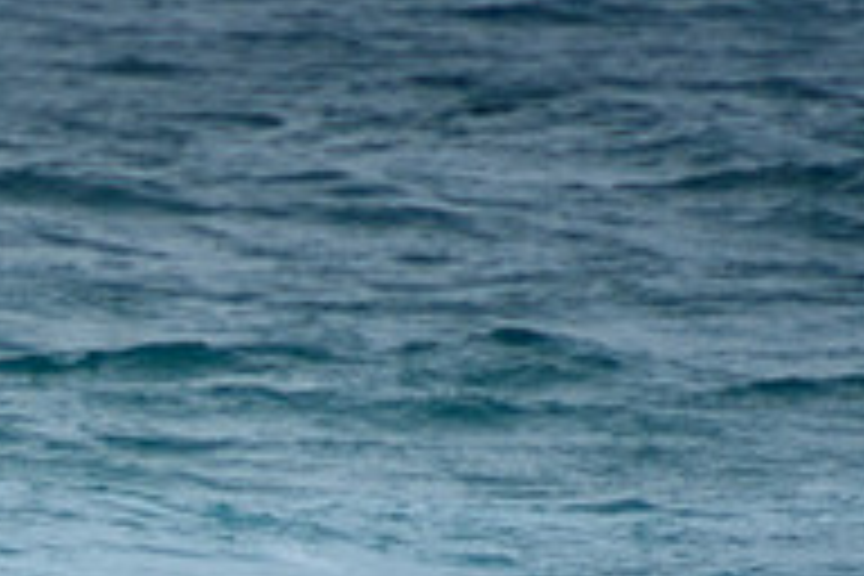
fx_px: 43461
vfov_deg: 0.8
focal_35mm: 1811
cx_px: -315
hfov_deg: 1.1
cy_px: 848
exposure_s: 1/2000
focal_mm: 400
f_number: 5.6
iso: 500
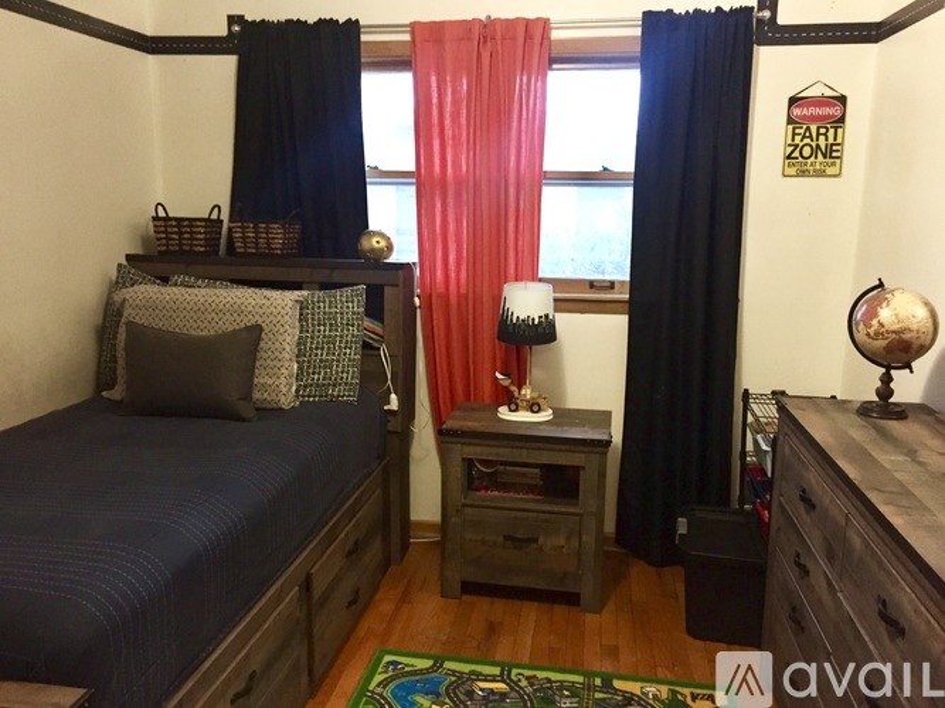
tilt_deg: -11.6
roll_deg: +0.5
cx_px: 472
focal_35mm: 29
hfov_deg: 61.7
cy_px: 354
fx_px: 792
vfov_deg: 48.2
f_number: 2.2
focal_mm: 4.15
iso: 250
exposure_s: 1/15
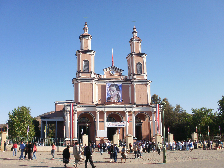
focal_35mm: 36
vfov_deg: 39.7
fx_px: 233
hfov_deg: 51.4
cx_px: 112
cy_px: 84
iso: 100
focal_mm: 6.3
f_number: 5.6
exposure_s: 1/400
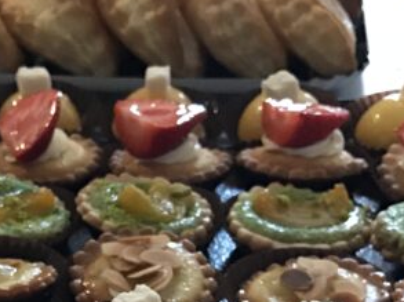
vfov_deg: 14.2
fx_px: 1142
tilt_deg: -33.4
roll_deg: +1.1
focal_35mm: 98
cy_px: 430
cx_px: 106
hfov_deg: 19.9
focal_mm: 3.99
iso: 100
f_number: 1.8
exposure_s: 1/17
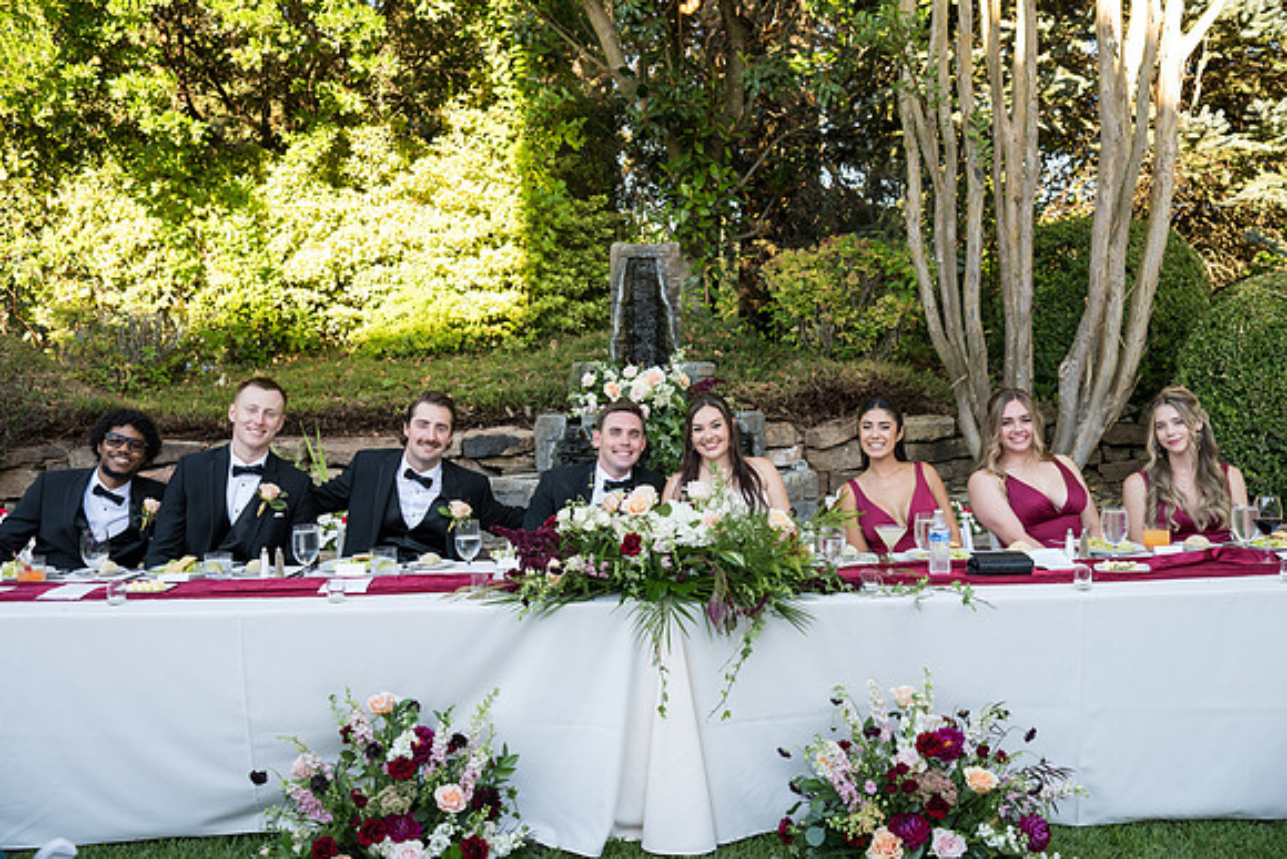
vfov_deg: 37.9
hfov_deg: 54.4
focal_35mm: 35
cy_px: 430
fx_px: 1251
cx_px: 644
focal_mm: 35
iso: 640
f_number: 4
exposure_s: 1/400
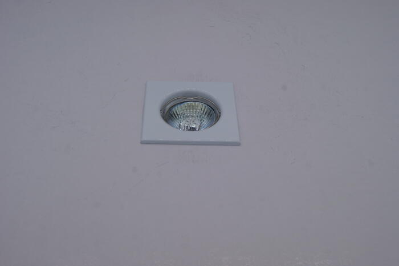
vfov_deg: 29.8
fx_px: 498
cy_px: 133
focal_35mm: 45
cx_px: 200
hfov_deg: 43.6
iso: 100
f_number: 11
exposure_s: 1/100
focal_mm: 30
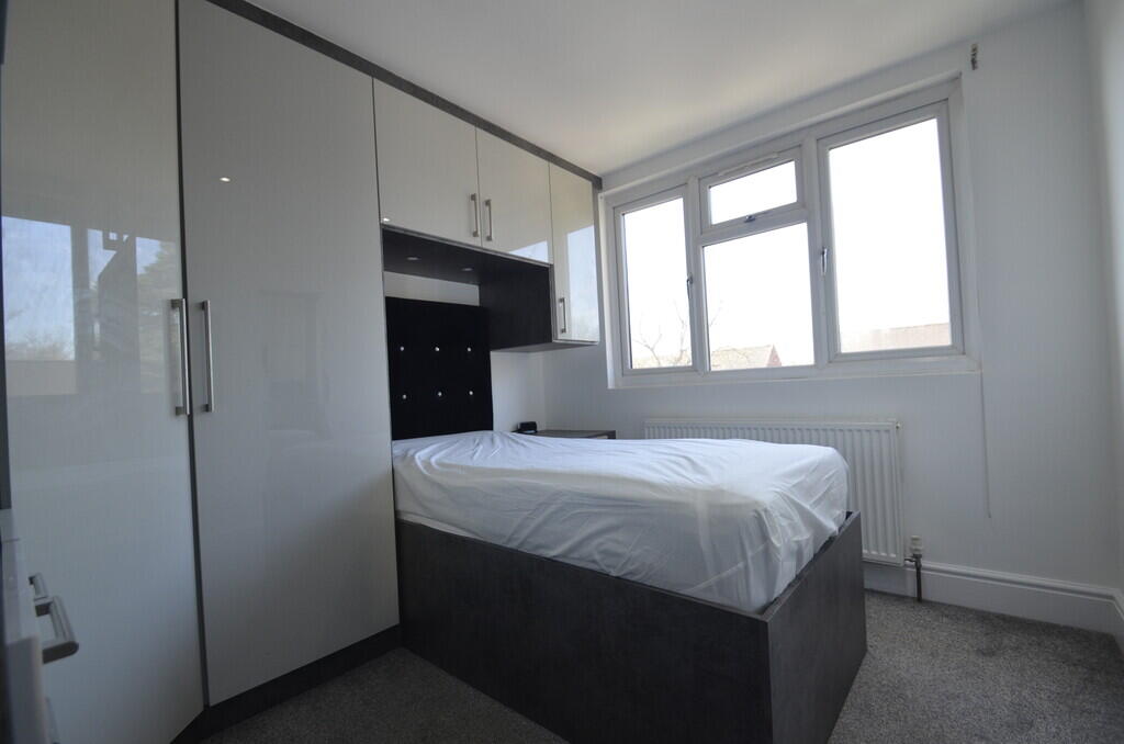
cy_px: 372
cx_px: 562
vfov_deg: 77.1
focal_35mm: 15
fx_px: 467
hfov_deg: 100.5
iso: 400
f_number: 5
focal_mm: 10
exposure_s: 1/100
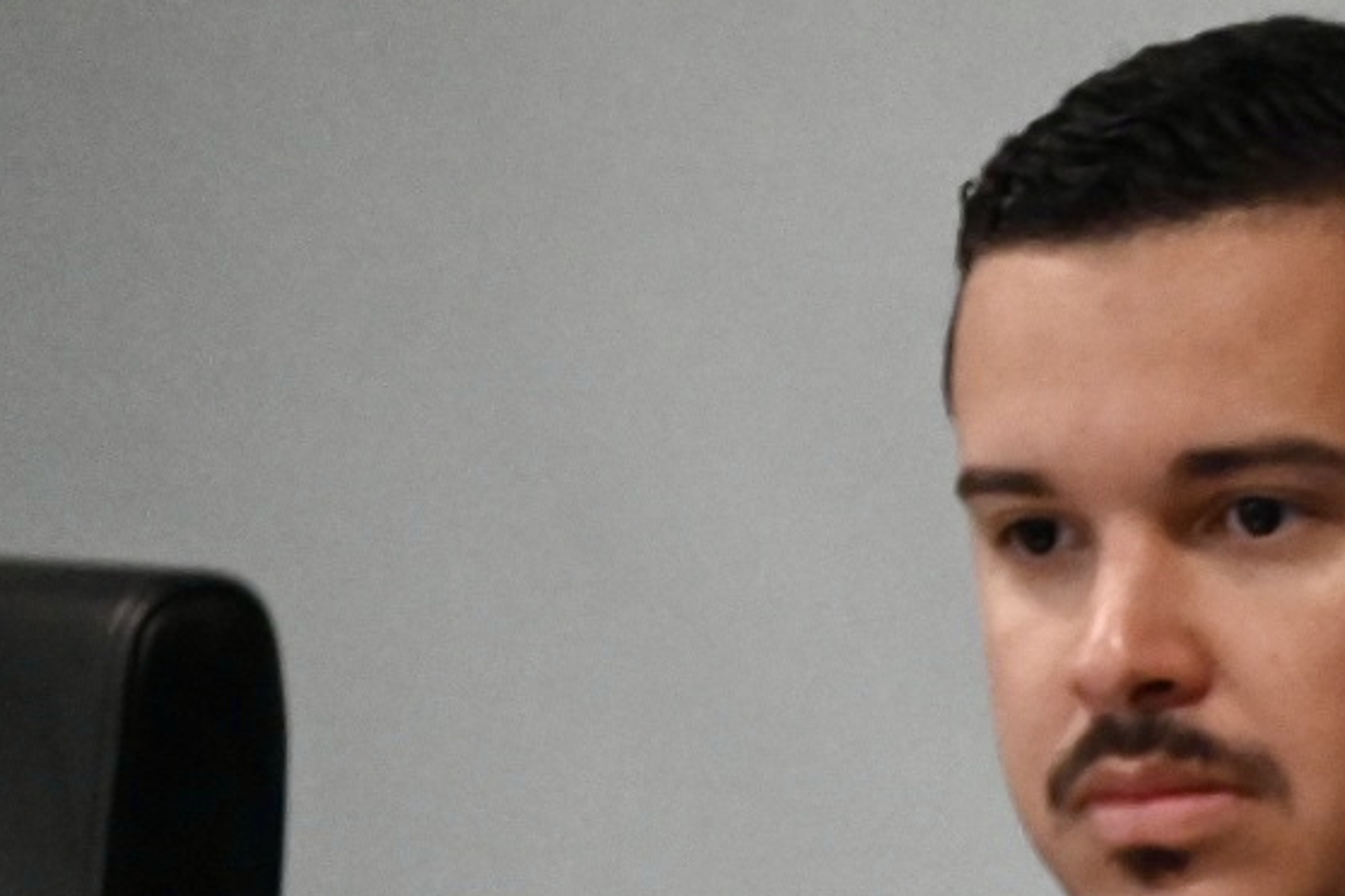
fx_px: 23536
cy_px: 802
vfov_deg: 2.2
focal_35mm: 630
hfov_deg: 3.3
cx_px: 1938
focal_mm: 145
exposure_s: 1/320
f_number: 5.6
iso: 6400
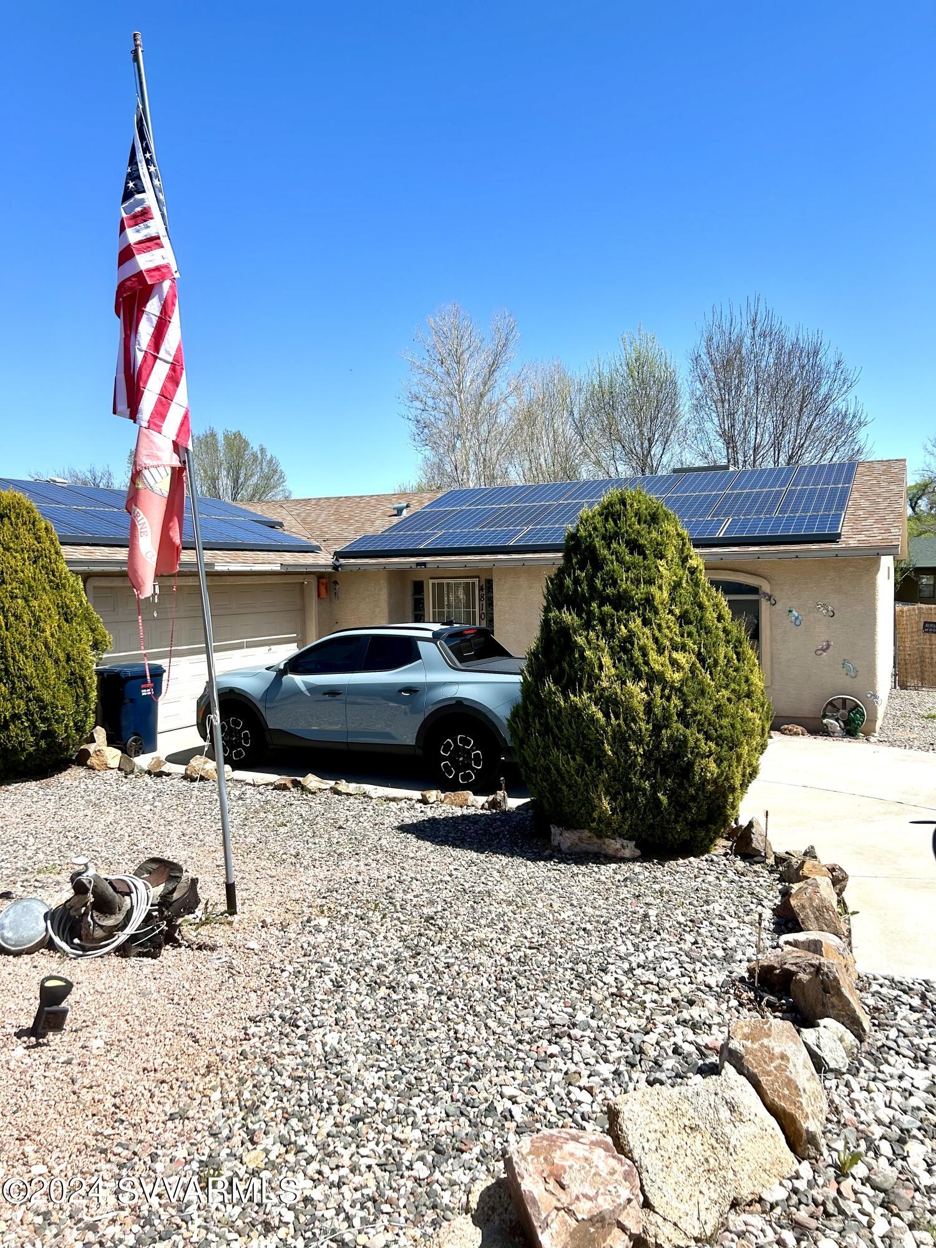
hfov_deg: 53.1
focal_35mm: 26
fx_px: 937
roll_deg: +1.0
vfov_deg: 67.3
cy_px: 624
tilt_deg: -2.7
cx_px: 468
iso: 50
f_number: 1.5
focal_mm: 5.7
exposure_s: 1/4444
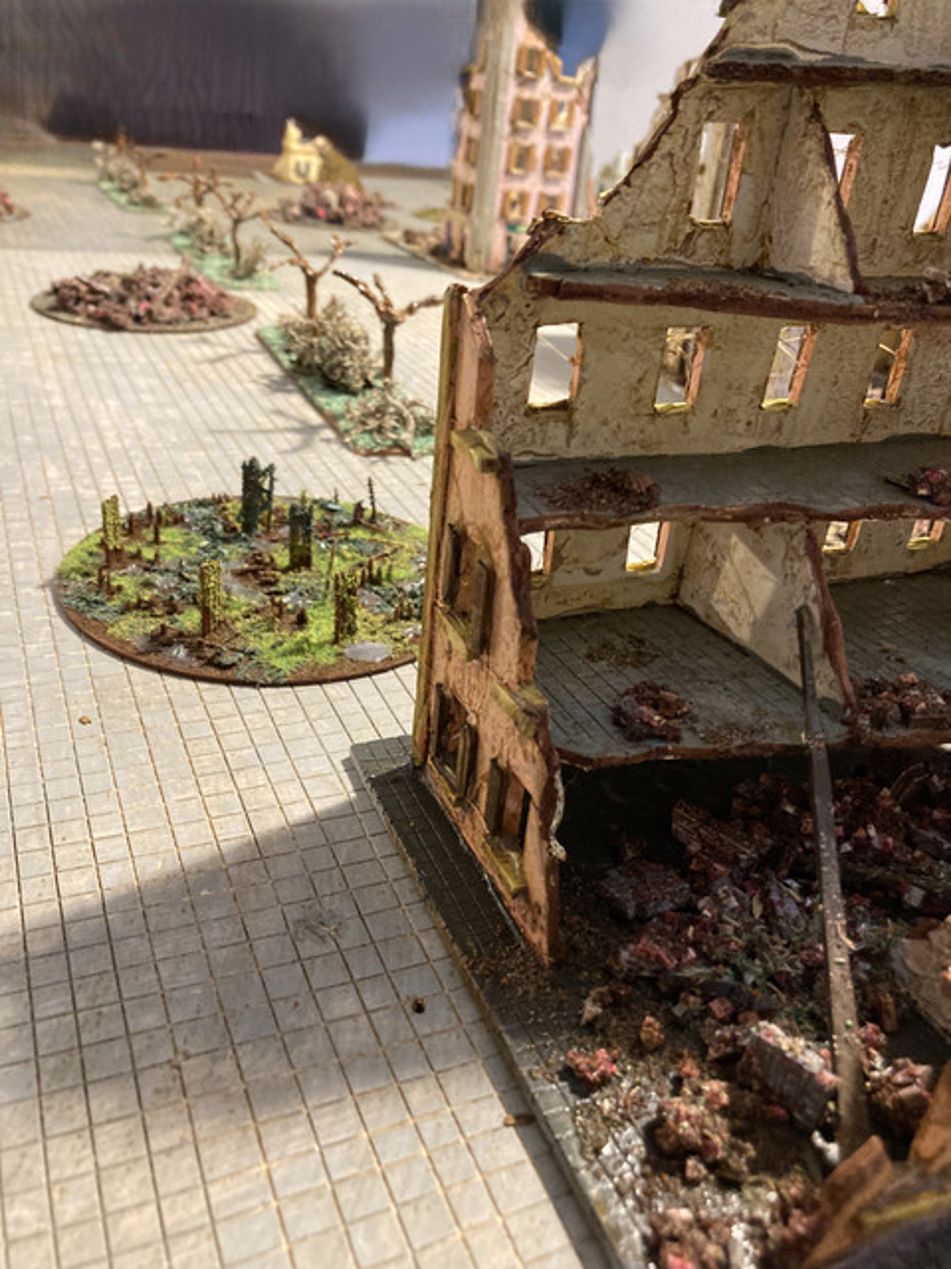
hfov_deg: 49.7
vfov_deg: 63.4
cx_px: 476
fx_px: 1026
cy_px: 634
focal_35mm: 28
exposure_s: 1/42
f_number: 1.8
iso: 320
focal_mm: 3.99
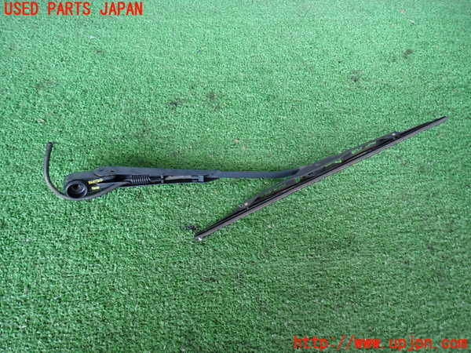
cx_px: 236
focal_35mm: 25
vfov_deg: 54.9
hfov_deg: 69.4
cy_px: 176
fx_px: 340
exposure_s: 1/50
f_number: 2
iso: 200
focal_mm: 4.5
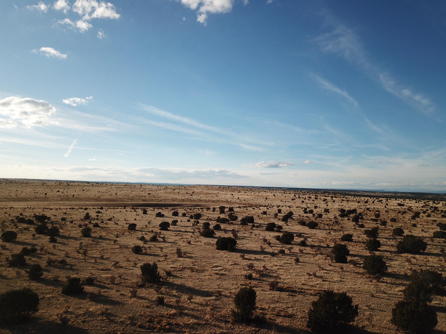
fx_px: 335
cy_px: 167
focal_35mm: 26
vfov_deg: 53.1
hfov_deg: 67.3
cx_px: 223
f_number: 2.2
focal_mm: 4.73
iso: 100
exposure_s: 1/1618
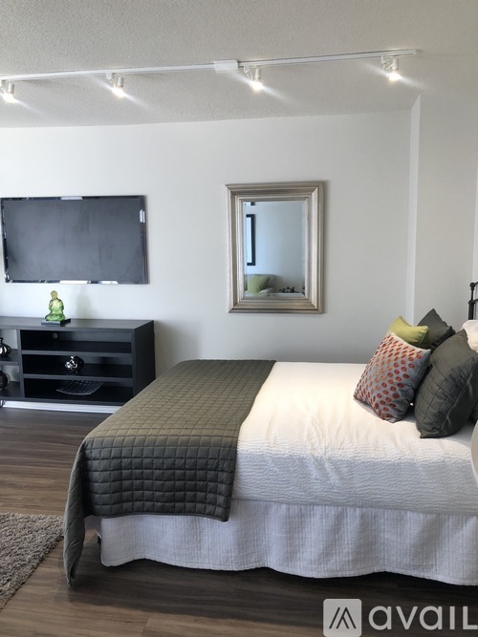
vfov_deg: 63.5
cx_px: 239
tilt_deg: -5.7
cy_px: 318
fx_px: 516
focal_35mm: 28
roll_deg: -0.3
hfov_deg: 49.7
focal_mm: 4
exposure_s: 1/30
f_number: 1.8
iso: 40
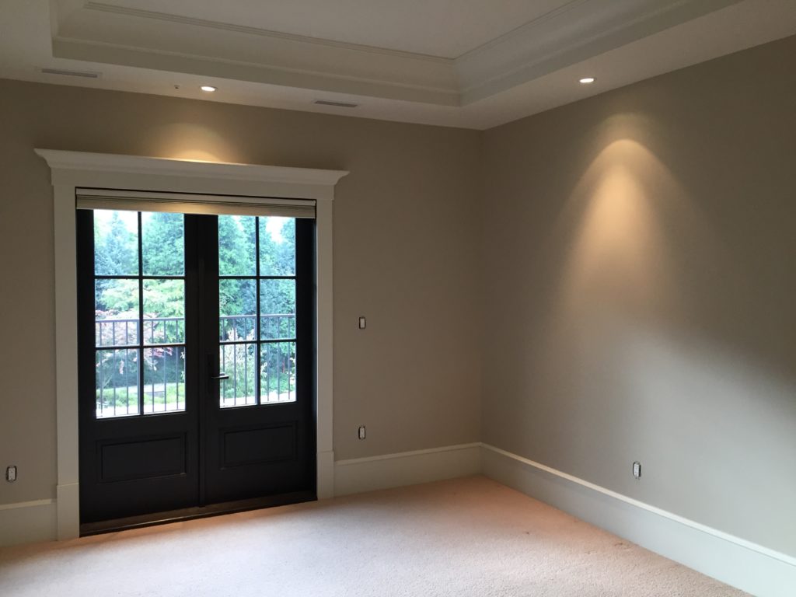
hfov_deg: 61.7
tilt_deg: -2.5
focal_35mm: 29
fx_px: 667
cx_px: 398
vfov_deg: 48.2
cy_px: 298
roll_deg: -0.6
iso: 50
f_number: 2.2
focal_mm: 4.15
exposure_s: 1/30
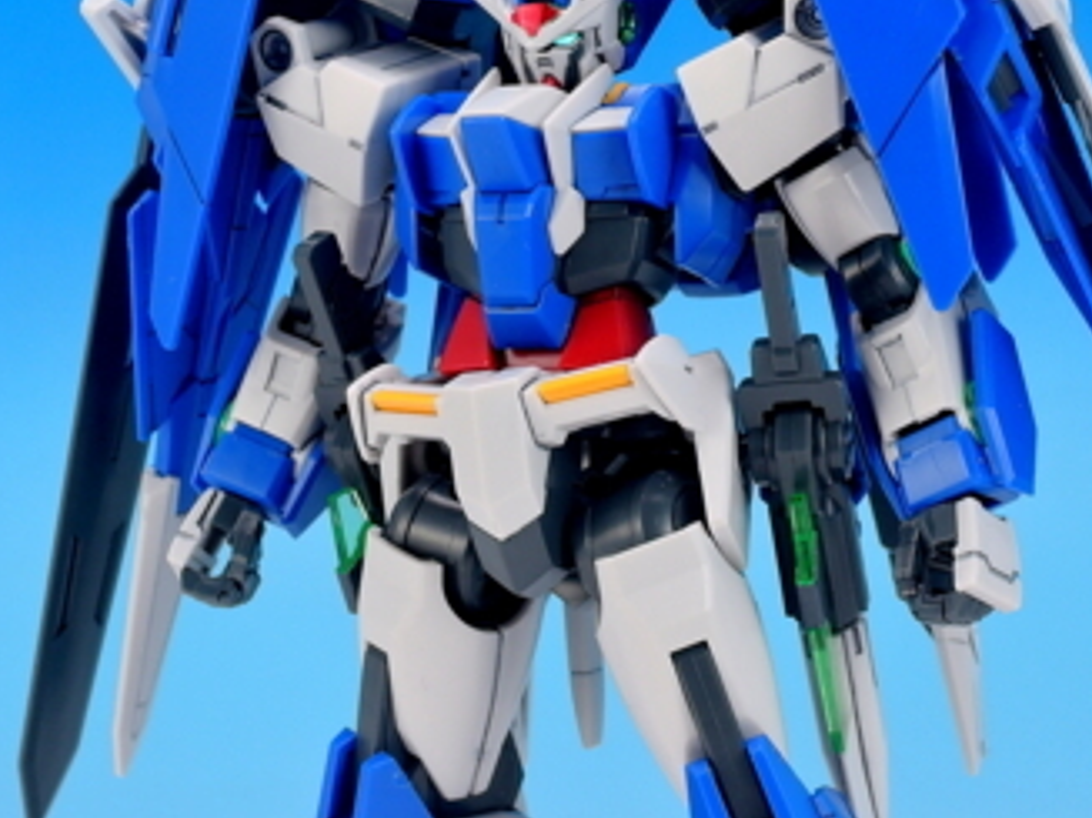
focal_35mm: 110
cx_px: 624
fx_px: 3469
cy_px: 541
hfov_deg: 17.9
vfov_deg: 13.4
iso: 80
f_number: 5.8
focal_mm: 12.8
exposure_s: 1/1.6
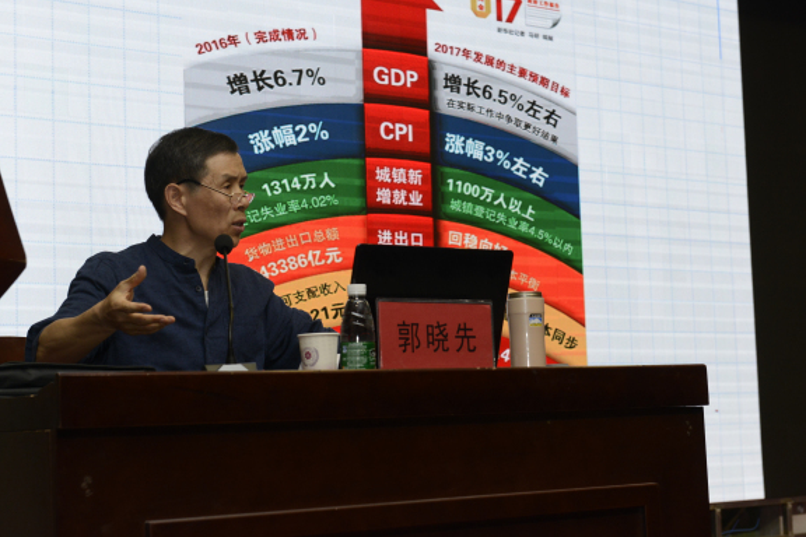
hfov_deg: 25.7
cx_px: 393
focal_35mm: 79
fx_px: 1769
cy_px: 238
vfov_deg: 17.3
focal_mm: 70
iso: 1250
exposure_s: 1/200
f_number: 8
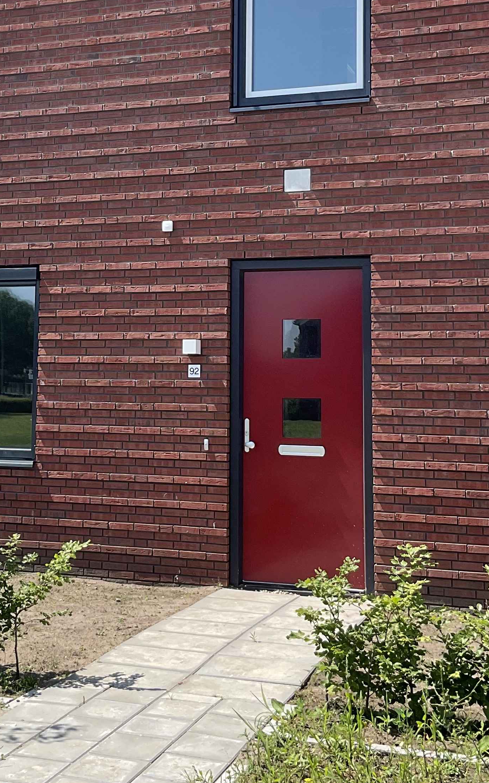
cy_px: 278
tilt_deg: +6.4
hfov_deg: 23.0
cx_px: 146
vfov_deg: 36.0
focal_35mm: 56
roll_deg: +0.0
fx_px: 1194
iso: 16
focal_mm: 3
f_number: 1.8
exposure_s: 1/1195
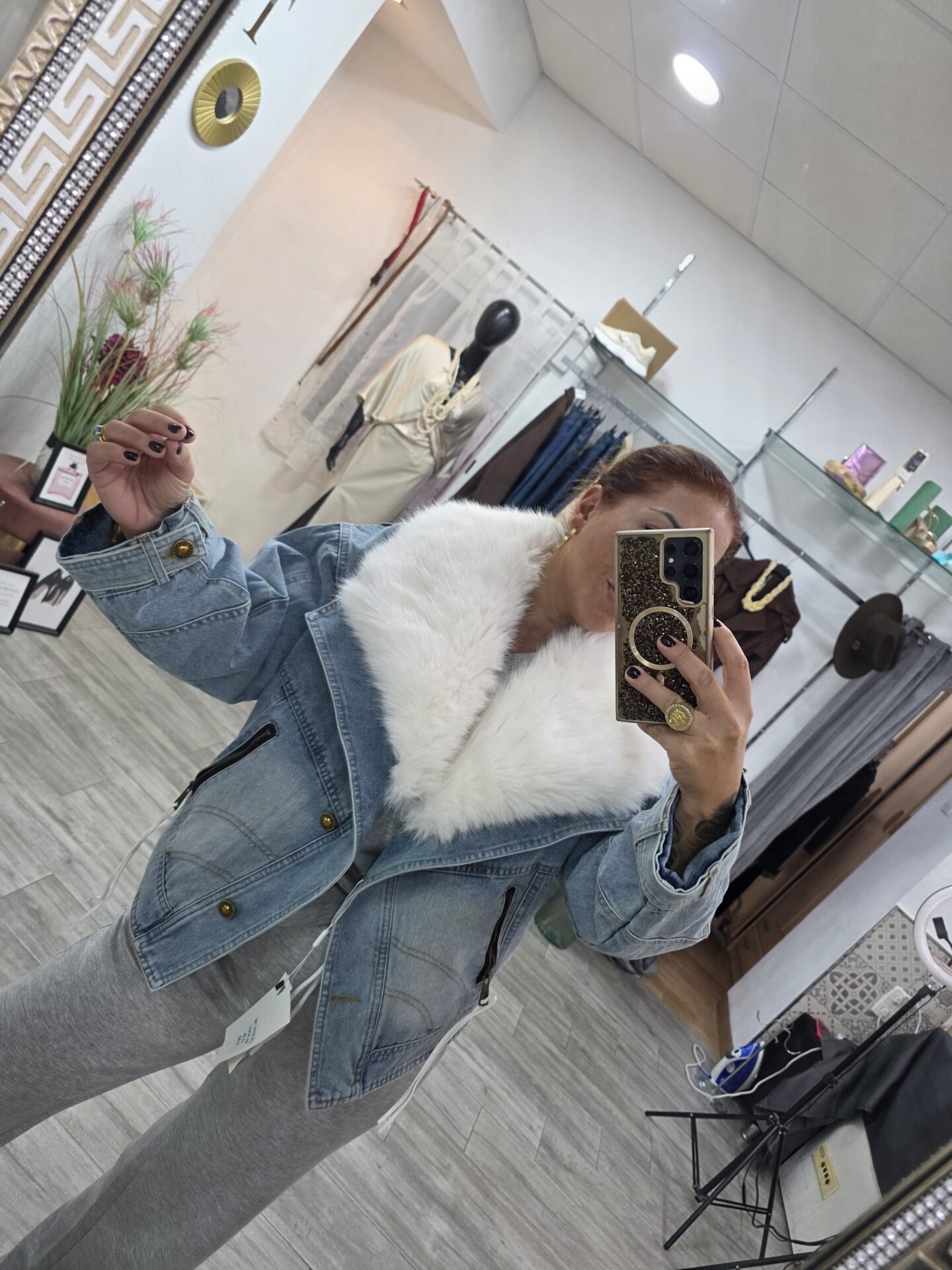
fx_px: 843
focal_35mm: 23
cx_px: 476
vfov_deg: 73.9
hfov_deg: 58.9
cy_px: 635
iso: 125
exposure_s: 1/100
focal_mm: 6.3
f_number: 1.7
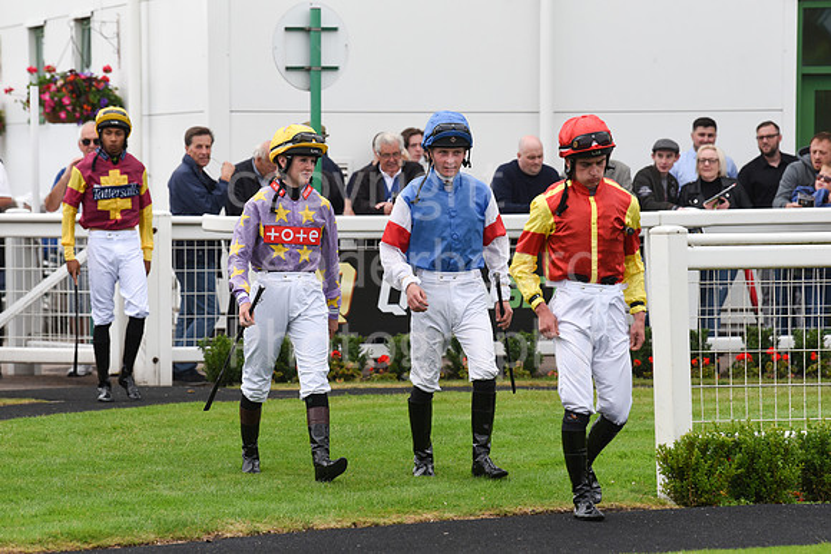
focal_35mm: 200
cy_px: 277
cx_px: 416
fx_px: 4618
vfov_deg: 6.9
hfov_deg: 10.3
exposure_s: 1/1250
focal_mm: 200
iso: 800
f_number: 6.3
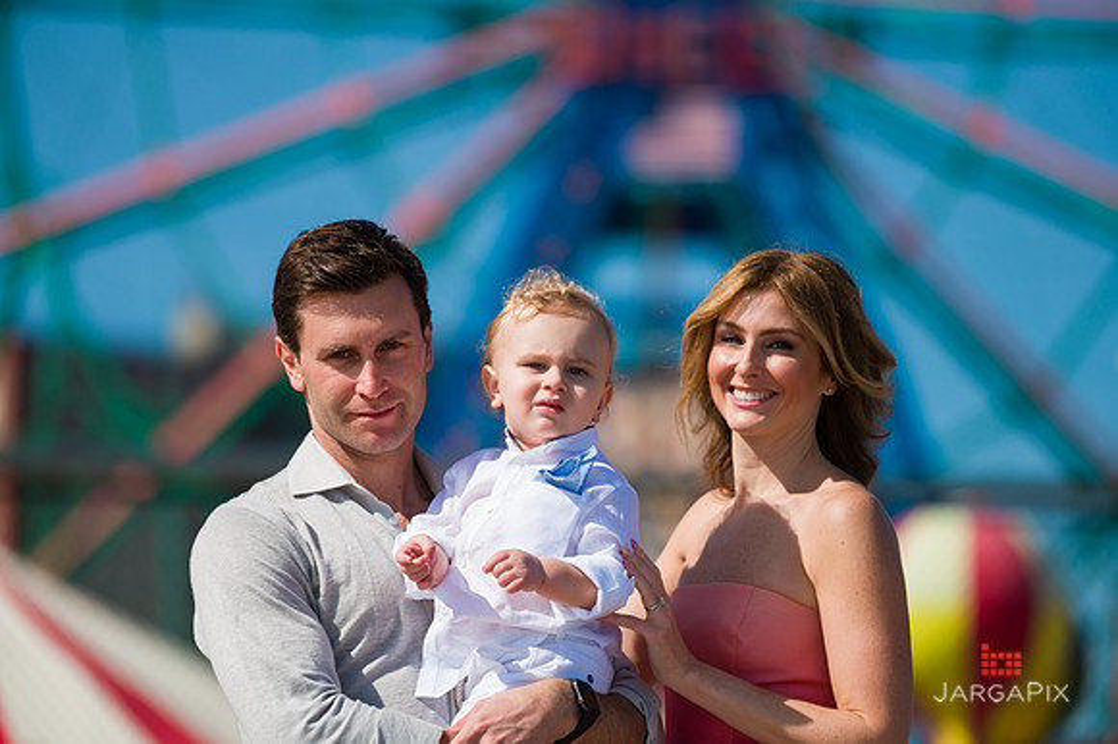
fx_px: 6207
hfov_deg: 10.3
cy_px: 372
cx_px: 559
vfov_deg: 6.9
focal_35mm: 200
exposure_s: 1/6400
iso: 200
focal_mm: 200
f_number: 3.2
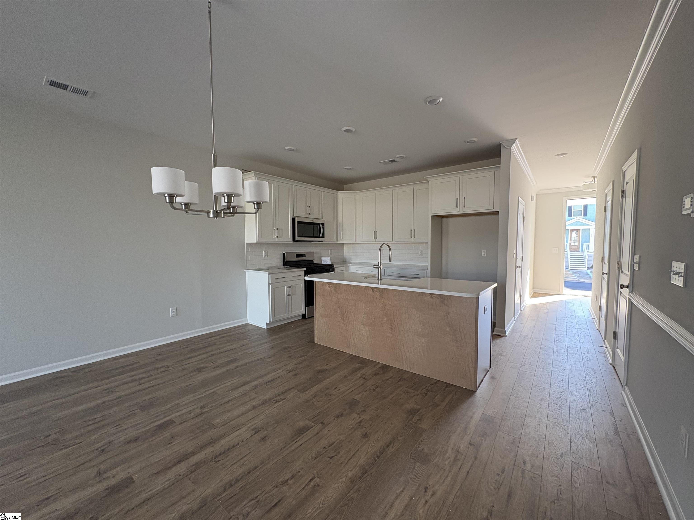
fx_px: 281
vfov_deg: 85.7
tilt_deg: -3.6
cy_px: 260
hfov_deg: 102.1
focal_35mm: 14
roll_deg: +0.5
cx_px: 347
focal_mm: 2.22
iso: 250
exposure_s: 1/91
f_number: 2.2
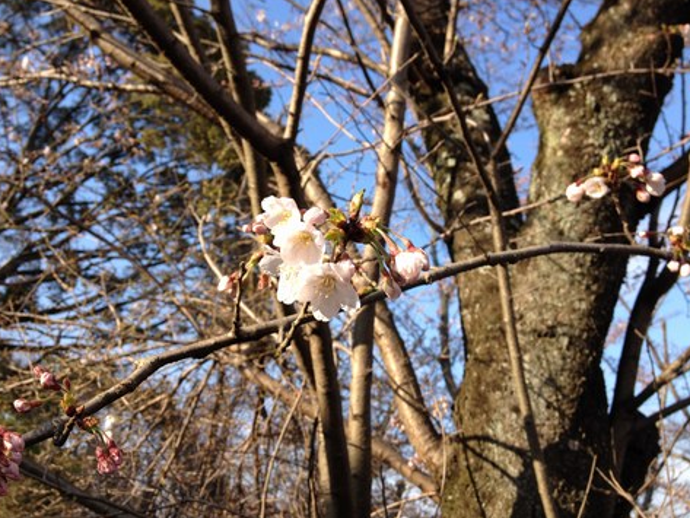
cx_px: 343
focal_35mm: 37
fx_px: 738
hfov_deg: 50.1
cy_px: 260
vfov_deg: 38.7
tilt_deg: +21.1
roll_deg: -2.1
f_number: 2.4
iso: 50
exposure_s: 1/627
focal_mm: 4.28
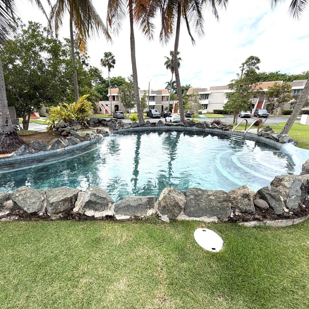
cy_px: 155
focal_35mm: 17
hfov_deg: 83.2
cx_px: 127
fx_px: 172
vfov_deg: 84.0
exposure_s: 1/770
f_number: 2.2
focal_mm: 2.22
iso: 25
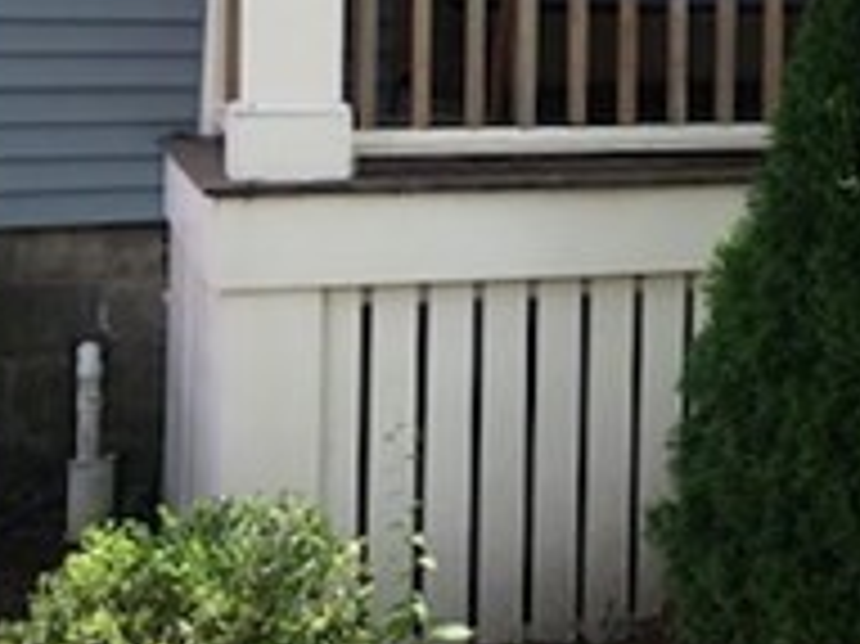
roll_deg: -0.1
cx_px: 1139
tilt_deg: +2.5
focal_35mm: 88
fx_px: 2185
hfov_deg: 20.3
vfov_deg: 16.2
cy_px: -77
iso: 20
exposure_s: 1/306
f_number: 1.8
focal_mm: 4
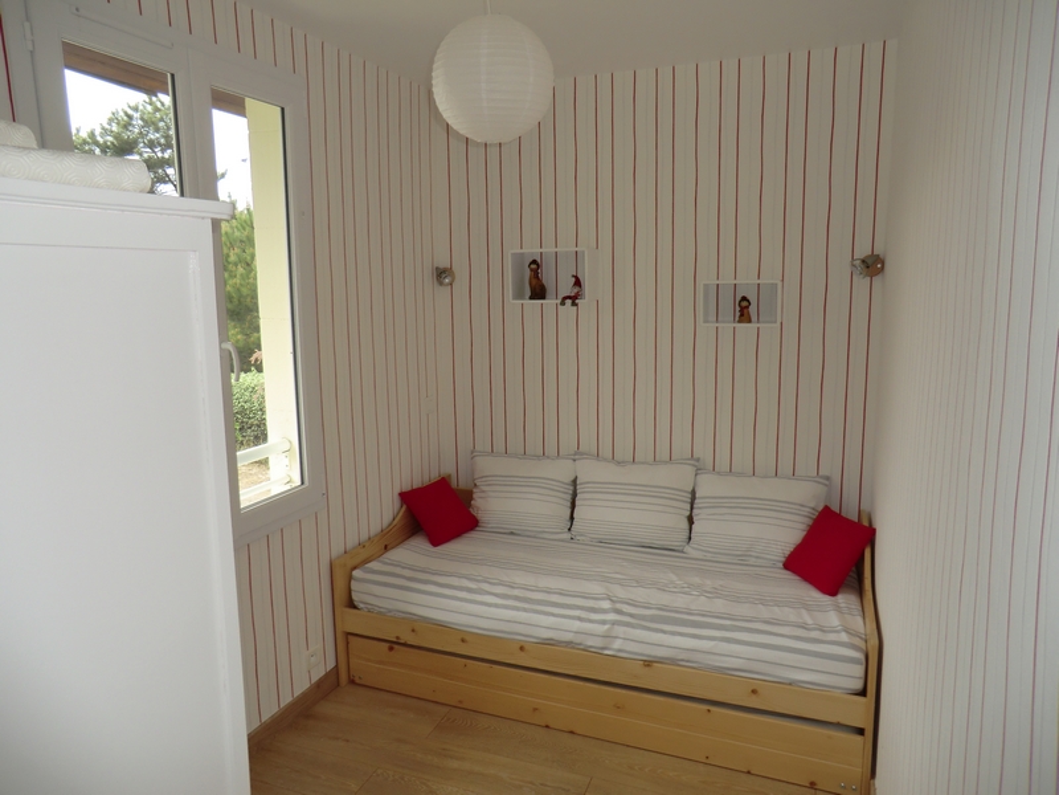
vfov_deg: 56.8
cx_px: 530
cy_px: 398
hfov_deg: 71.6
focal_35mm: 24
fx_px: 734
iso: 64
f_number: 3.2
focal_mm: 4.3
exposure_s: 1/125
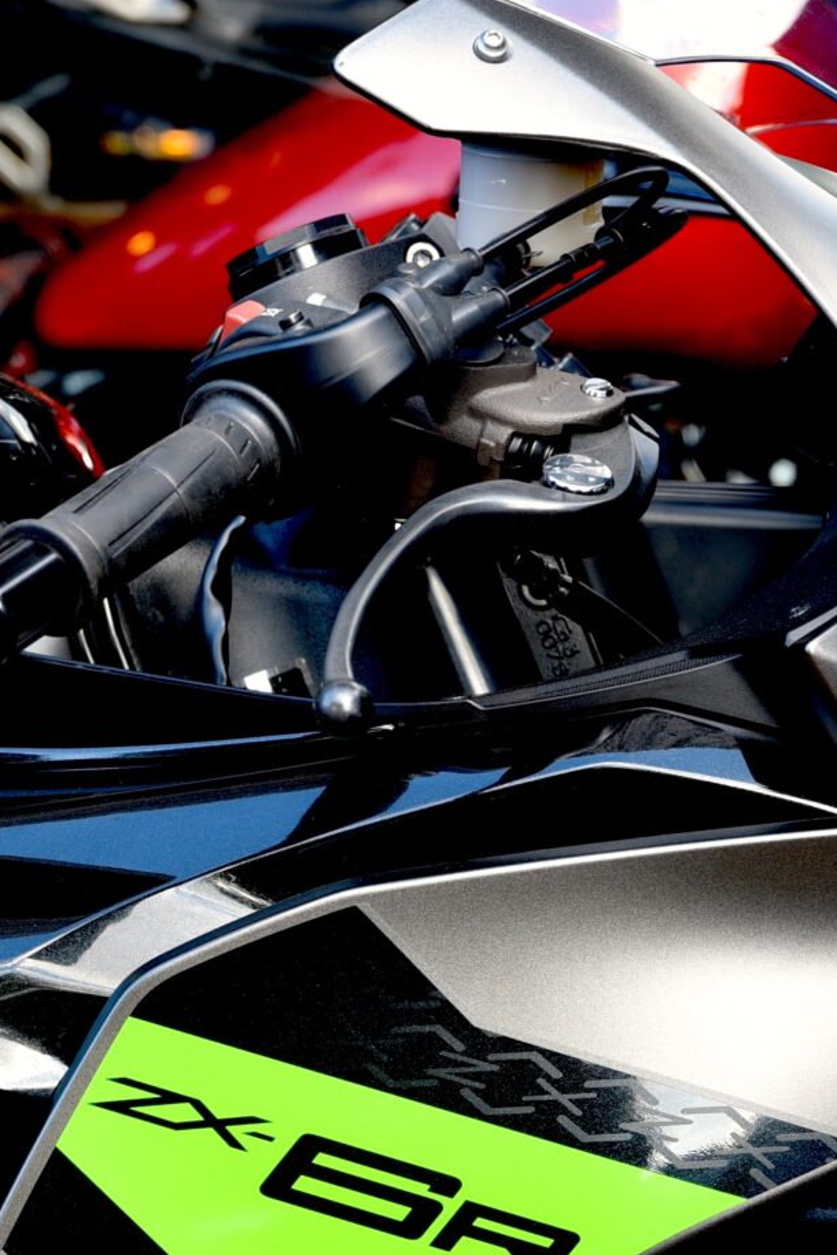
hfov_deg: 7.0
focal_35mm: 196
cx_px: 544
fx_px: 6830
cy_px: 1432
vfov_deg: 10.4
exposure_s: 1/80
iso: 200
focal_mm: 70
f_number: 4.5
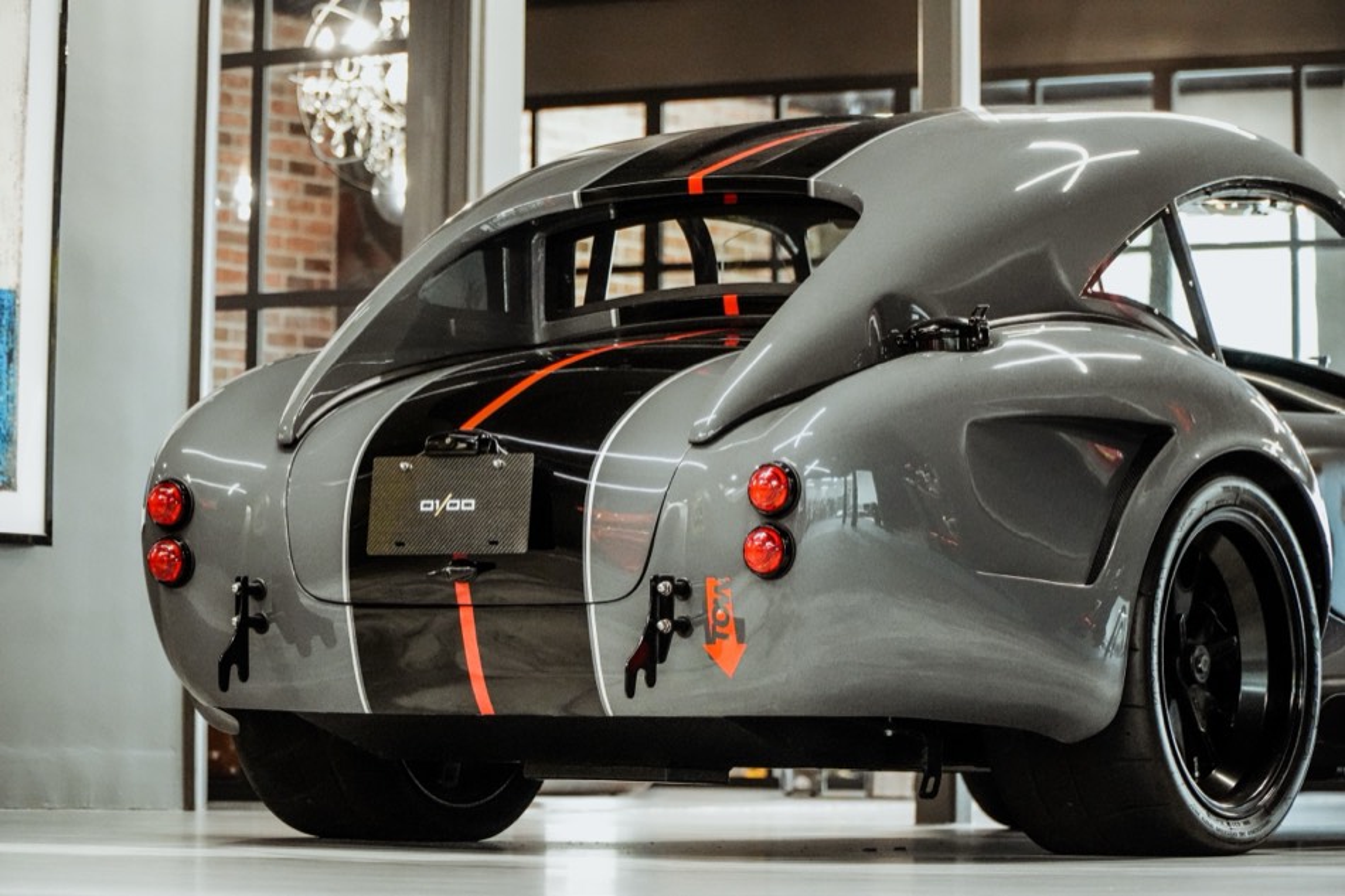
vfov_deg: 10.4
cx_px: 672
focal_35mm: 132
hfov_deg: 15.5
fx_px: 4930
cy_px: 448
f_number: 4
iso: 6400
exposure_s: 1/100
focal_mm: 88
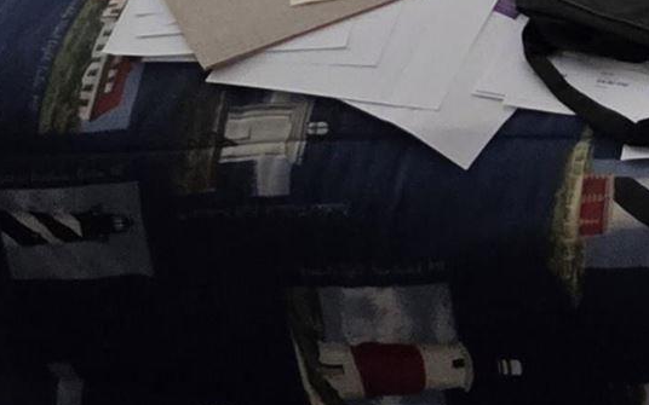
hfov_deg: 24.9
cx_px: 653
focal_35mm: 79
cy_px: -401
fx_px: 1397
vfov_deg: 14.0
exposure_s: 1/60
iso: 320
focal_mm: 2.2
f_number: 1.9
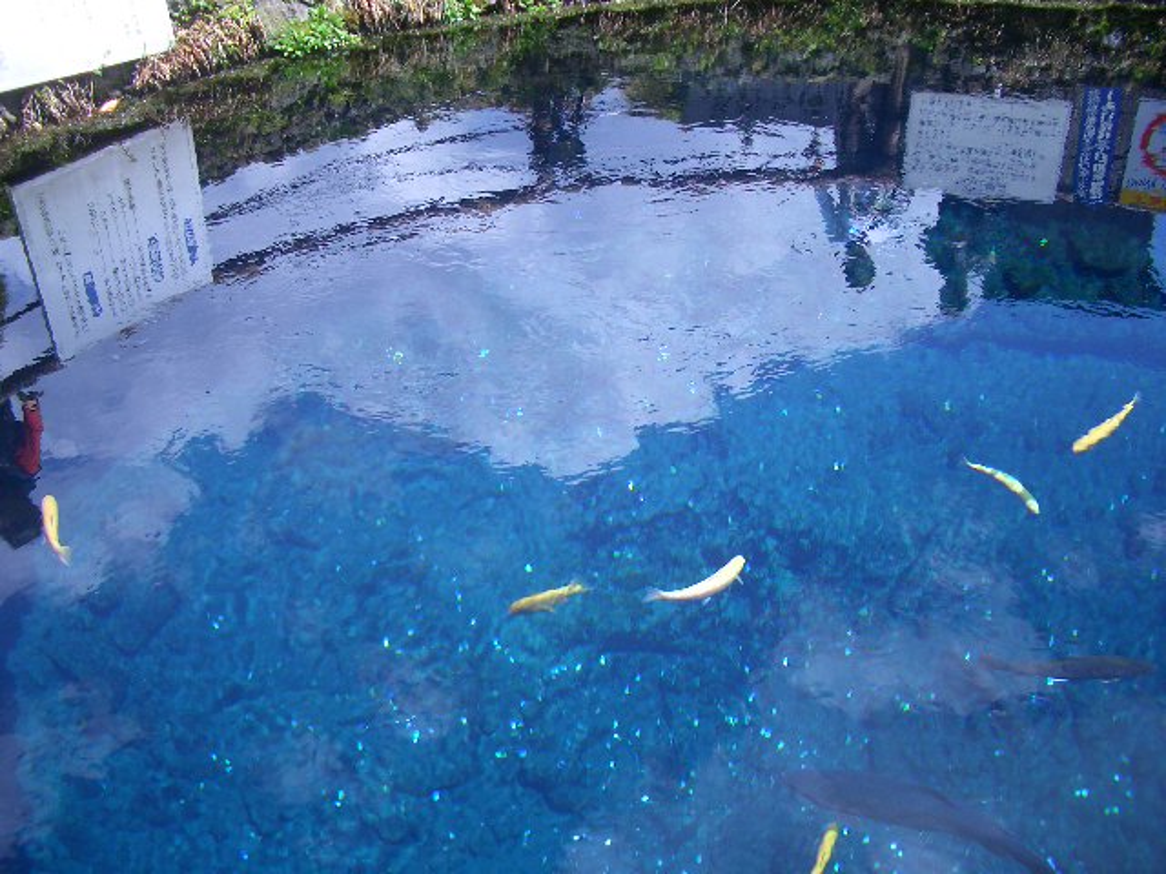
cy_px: 437
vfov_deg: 40.7
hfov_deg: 52.6
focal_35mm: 35
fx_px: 1179
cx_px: 583
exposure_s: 1/400
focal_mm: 5.8
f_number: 2.6
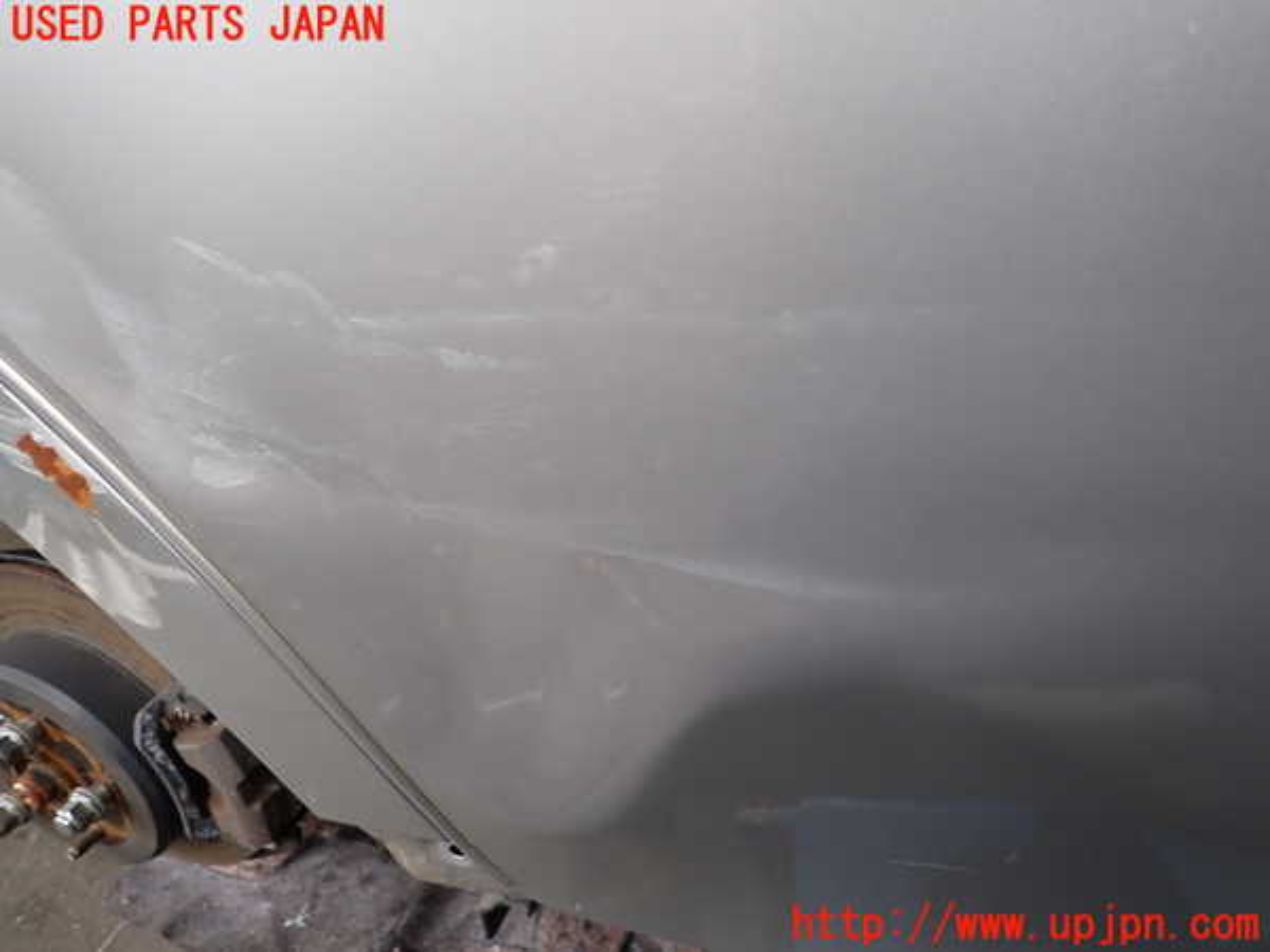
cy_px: 476
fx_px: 917
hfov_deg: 69.4
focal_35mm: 25
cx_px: 635
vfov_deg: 54.9
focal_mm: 4.5
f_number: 2
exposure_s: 1/60
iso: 125
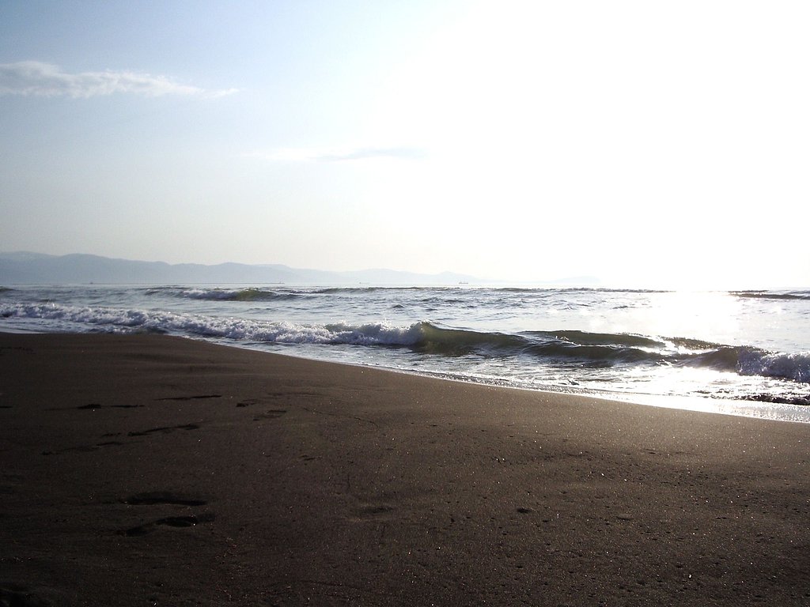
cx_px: 405
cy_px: 304
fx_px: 819
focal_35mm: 35
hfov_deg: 52.6
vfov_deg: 40.7
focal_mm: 5.8
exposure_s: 1/1500
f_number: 4.3
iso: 50
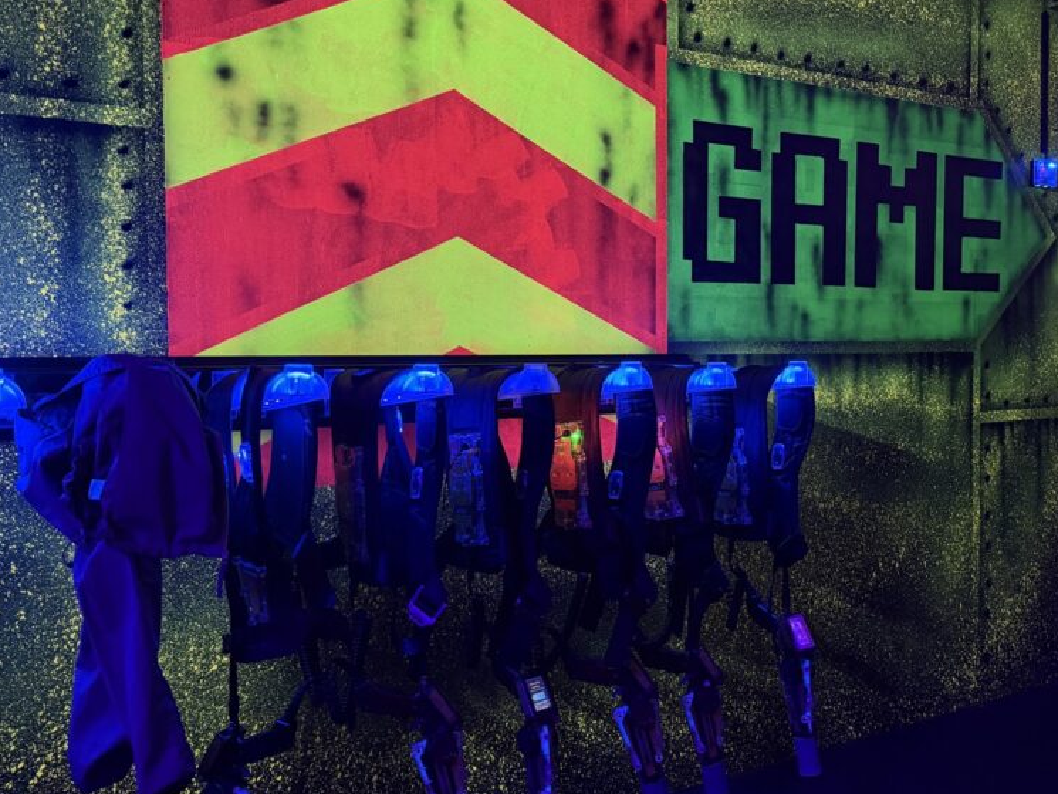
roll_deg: +0.1
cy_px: 376
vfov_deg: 42.9
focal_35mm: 33
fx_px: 1009
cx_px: 653
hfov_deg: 54.8
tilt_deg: -1.8
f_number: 1.78
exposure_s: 1/40
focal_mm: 6.76
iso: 1000
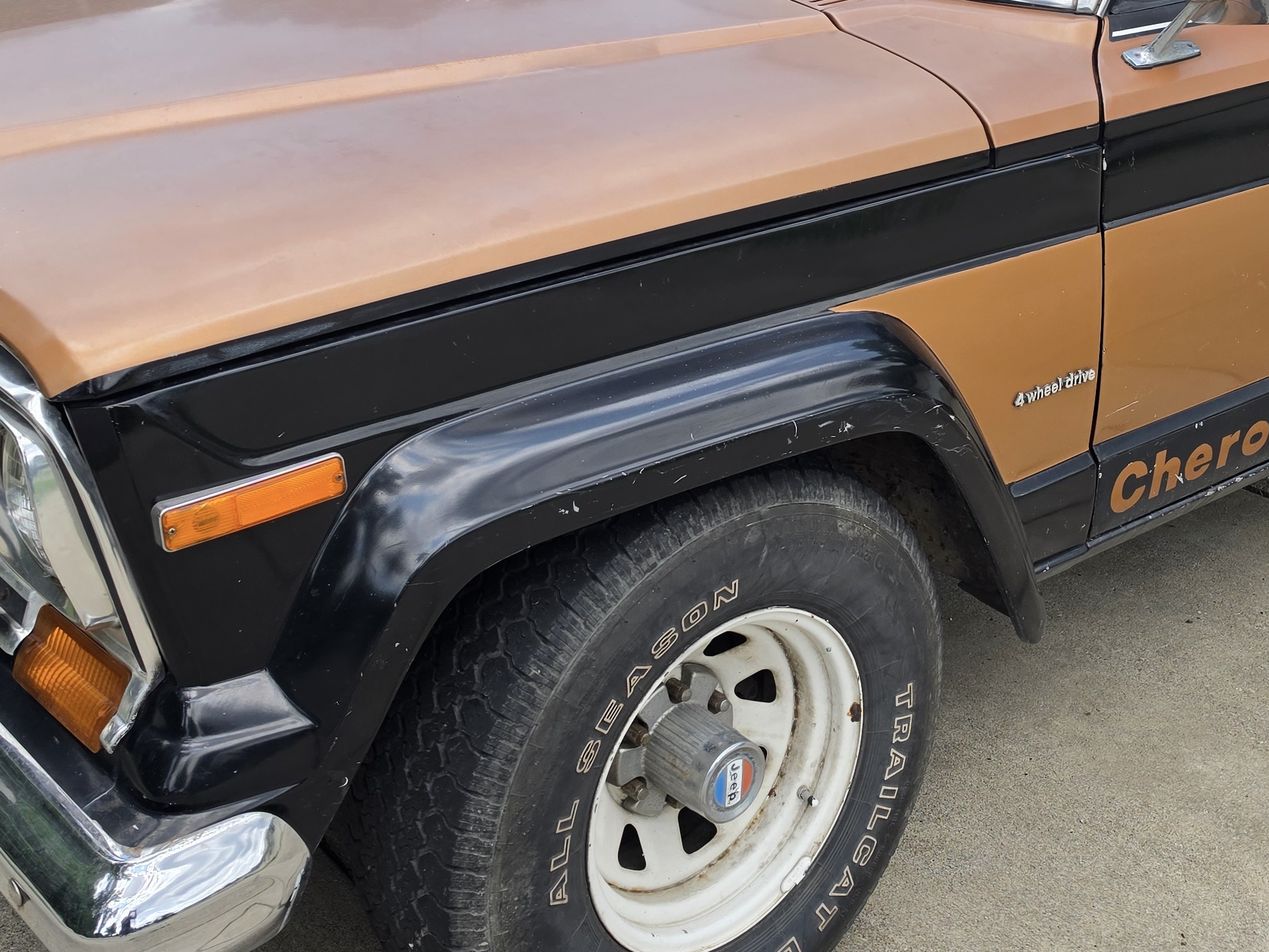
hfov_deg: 40.0
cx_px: 832
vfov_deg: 30.2
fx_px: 1723
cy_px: 198
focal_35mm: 47
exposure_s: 1/2977
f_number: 1.4
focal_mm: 6.5
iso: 64
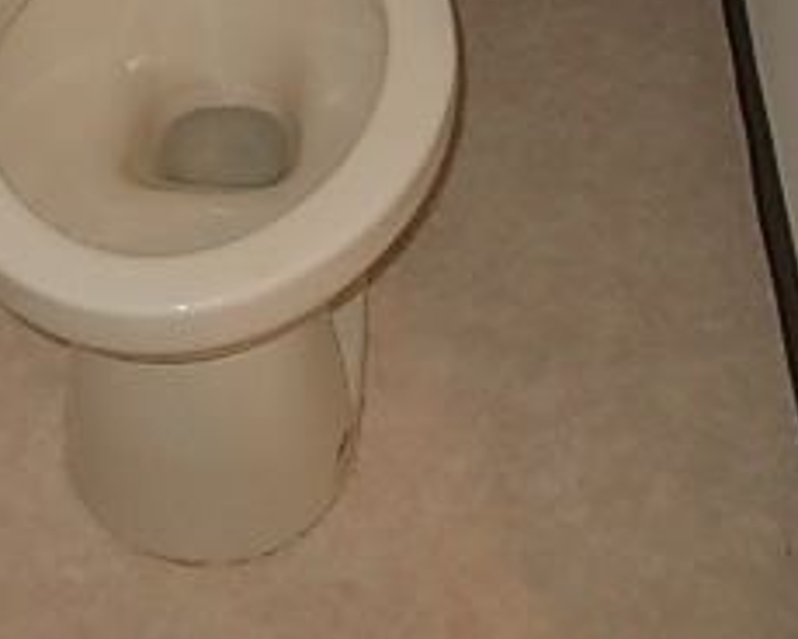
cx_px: 194
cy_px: -139
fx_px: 1795
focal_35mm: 76
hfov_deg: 24.8
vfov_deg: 19.0
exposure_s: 1/25
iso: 200
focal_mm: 4
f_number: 2.7
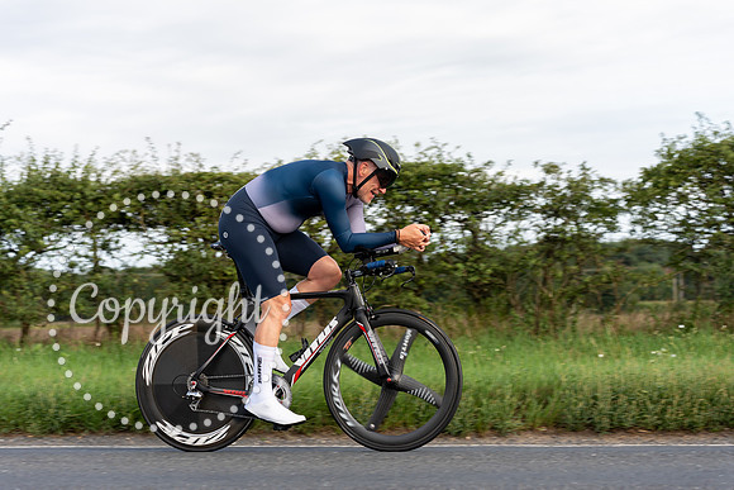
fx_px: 1515
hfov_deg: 27.2
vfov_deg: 18.4
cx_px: 367
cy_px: 245
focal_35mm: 74
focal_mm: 71
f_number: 4
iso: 160
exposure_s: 1/640
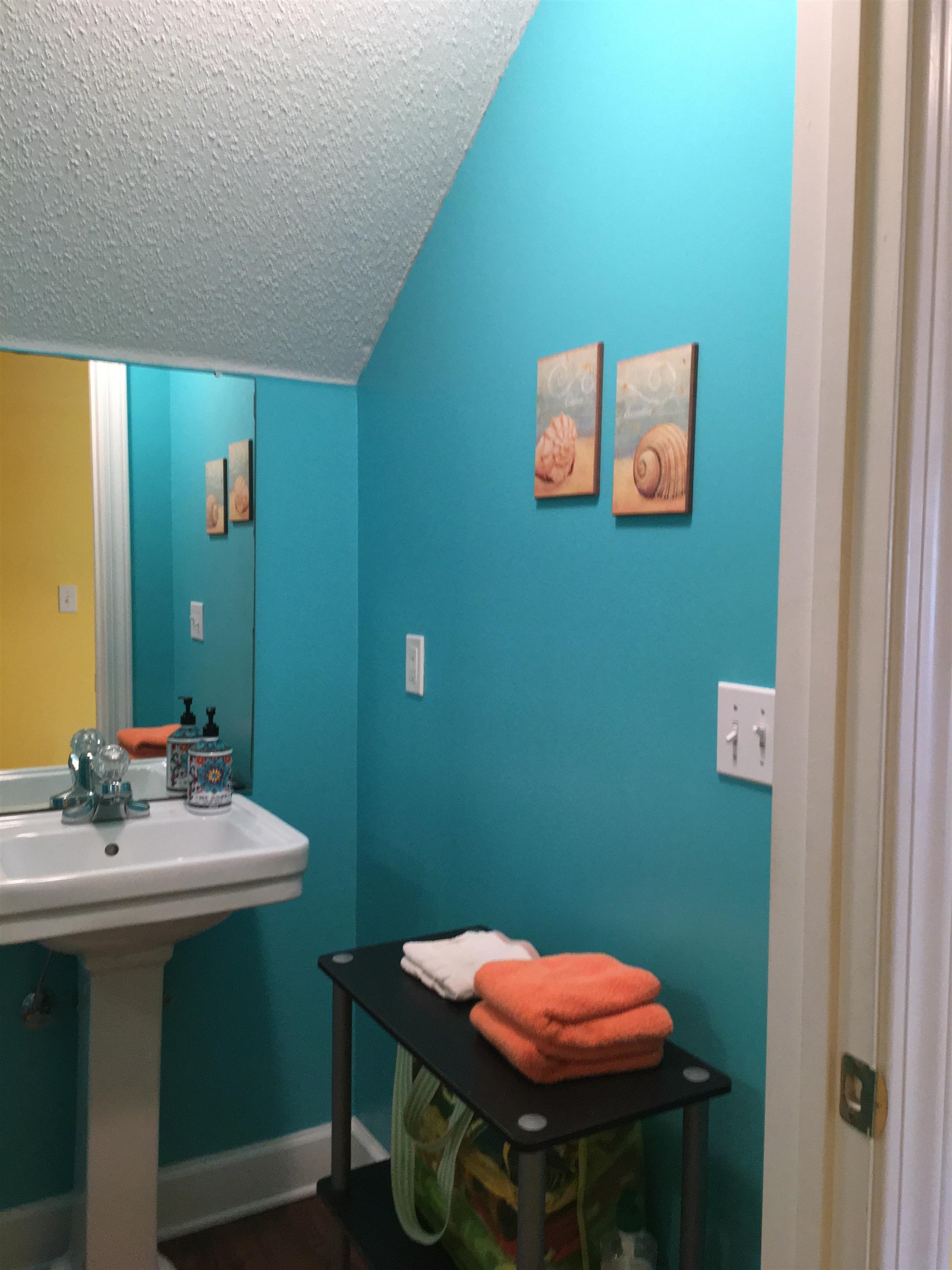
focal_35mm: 29
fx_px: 1063
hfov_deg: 48.2
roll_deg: -1.5
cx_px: 476
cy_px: 635
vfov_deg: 61.7
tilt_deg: -2.3
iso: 200
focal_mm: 4.15
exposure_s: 1/17
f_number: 2.2
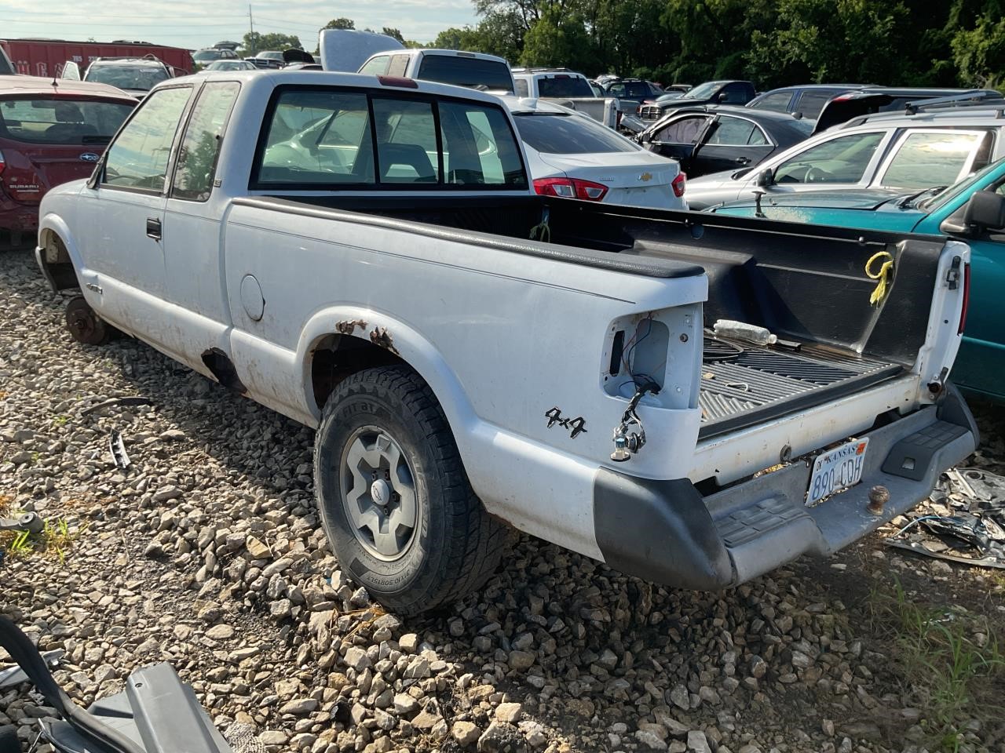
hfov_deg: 61.7
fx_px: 842
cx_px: 502
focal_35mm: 29
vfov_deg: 48.2
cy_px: 376
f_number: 1.8
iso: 16
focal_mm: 3
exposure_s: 1/1015
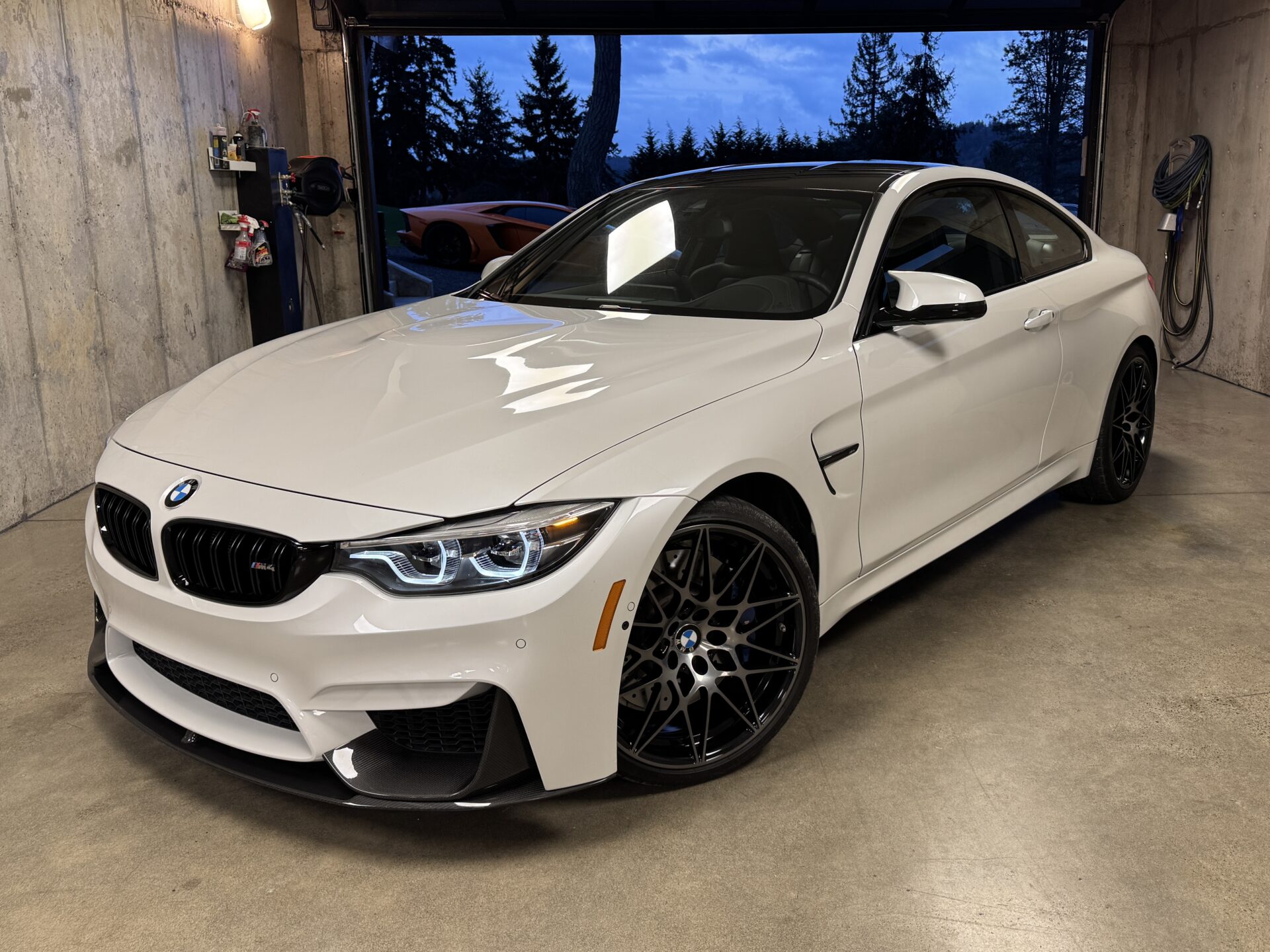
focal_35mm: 24
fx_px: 881
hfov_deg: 71.6
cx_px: 635
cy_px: 476
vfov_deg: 56.8
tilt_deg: -12.6
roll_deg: +0.5
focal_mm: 6.76
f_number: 1.78
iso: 80
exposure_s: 1/62
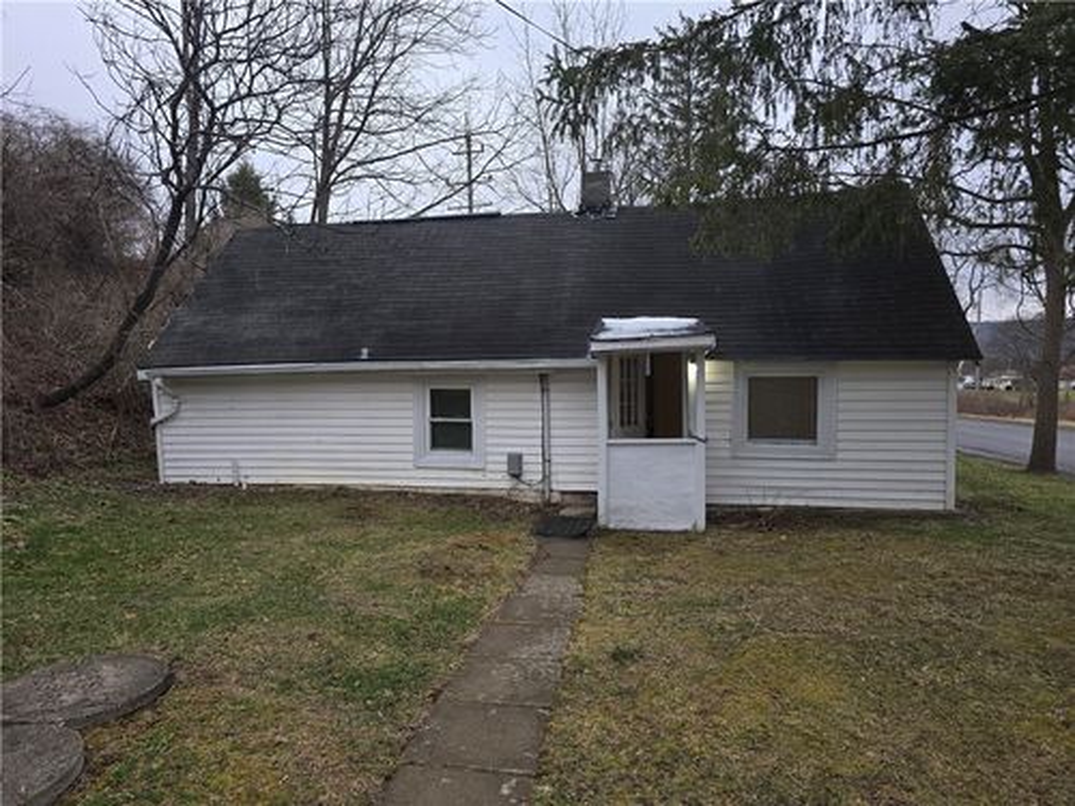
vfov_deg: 58.9
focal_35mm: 23
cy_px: 403
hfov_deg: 73.9
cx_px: 538
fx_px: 714
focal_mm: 6.3
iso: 25
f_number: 1.7
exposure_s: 1/60
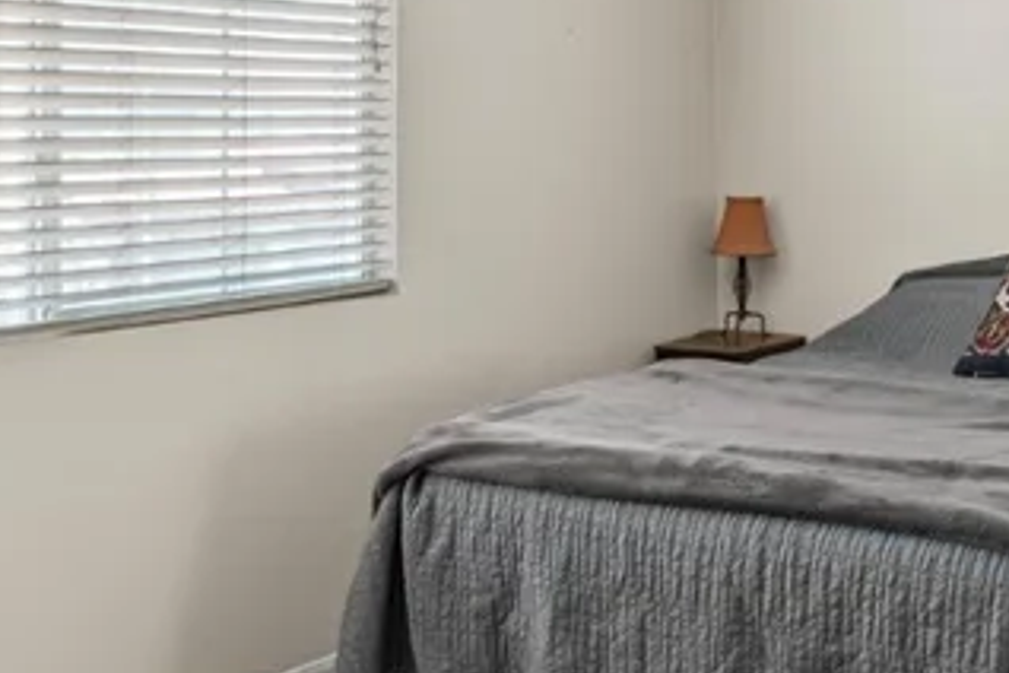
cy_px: 122
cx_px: 723
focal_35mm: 58
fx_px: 1625
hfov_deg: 34.0
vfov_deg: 23.0
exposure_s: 1/2.5
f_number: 8
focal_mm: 18
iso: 400
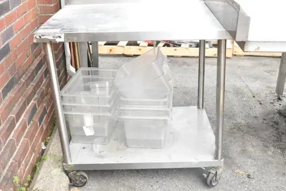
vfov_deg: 29.9
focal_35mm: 45
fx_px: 358
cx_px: 143
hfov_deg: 43.6
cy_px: 96
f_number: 9
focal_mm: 30
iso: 1600
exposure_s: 1/320
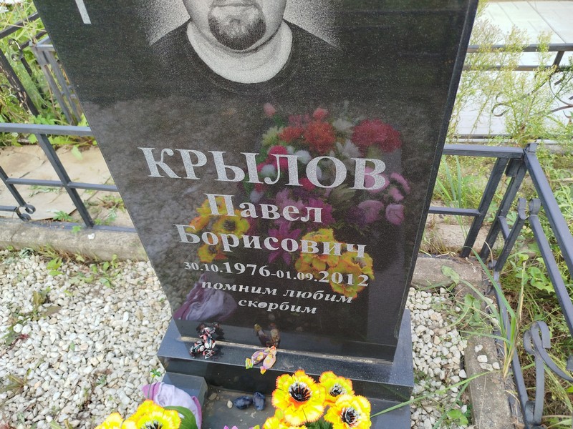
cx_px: 286
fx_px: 397
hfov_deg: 71.6
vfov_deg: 56.8
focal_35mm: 24
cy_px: 214
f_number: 1.7
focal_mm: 5.31
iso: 50
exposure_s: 1/173
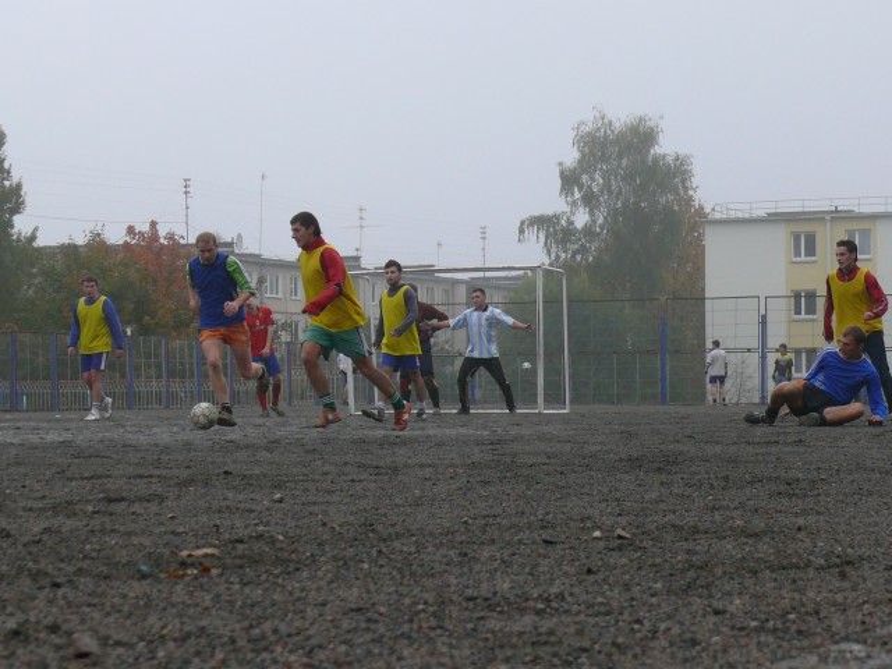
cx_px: 446
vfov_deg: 15.9
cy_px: 334
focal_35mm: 93
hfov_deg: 21.1
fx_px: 2396
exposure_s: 1/500
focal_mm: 12.7
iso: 125
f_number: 3.2
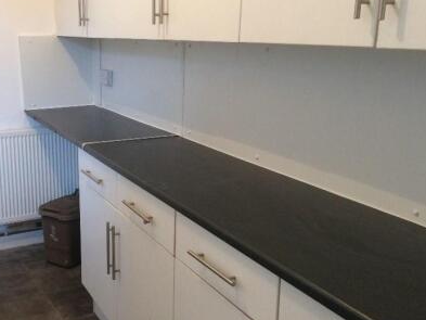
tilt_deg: -14.3
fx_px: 529
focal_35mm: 43
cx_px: 125
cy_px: 168
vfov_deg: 33.6
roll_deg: +1.3
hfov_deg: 42.9
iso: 160
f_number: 2.2
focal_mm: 4.15
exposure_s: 1/33
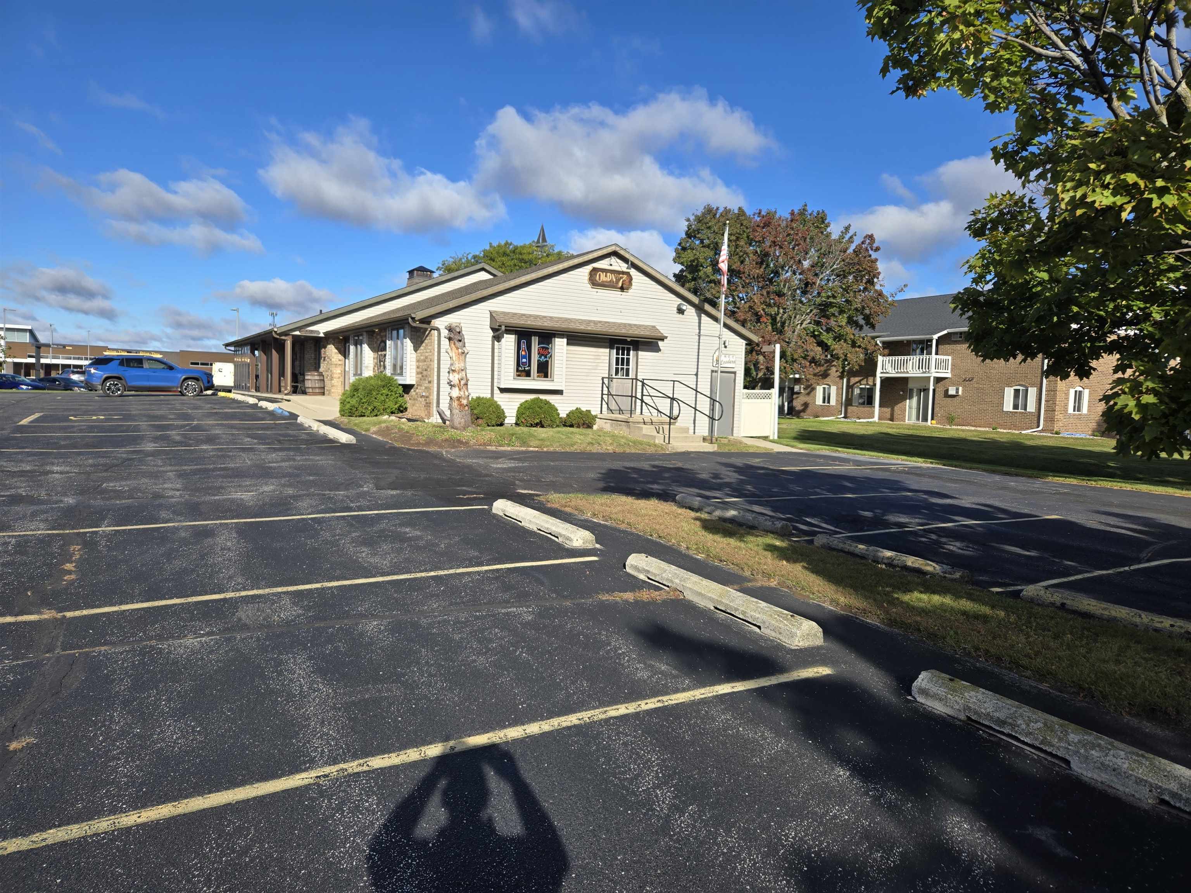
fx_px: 791
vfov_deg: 58.9
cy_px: 446
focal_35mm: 23
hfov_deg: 73.9
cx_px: 596
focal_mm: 5.4
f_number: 1.8
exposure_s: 1/1819
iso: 25
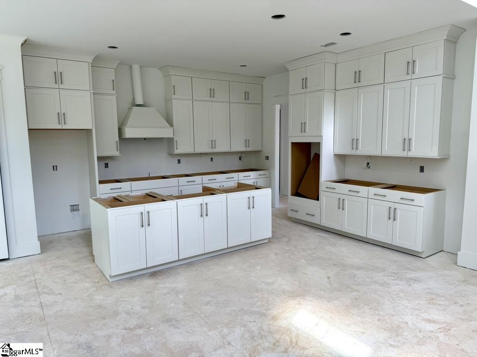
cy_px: 178
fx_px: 331
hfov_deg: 71.6
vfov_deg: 56.8
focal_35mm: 24
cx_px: 238
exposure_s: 1/121
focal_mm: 6.76
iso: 64
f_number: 1.78
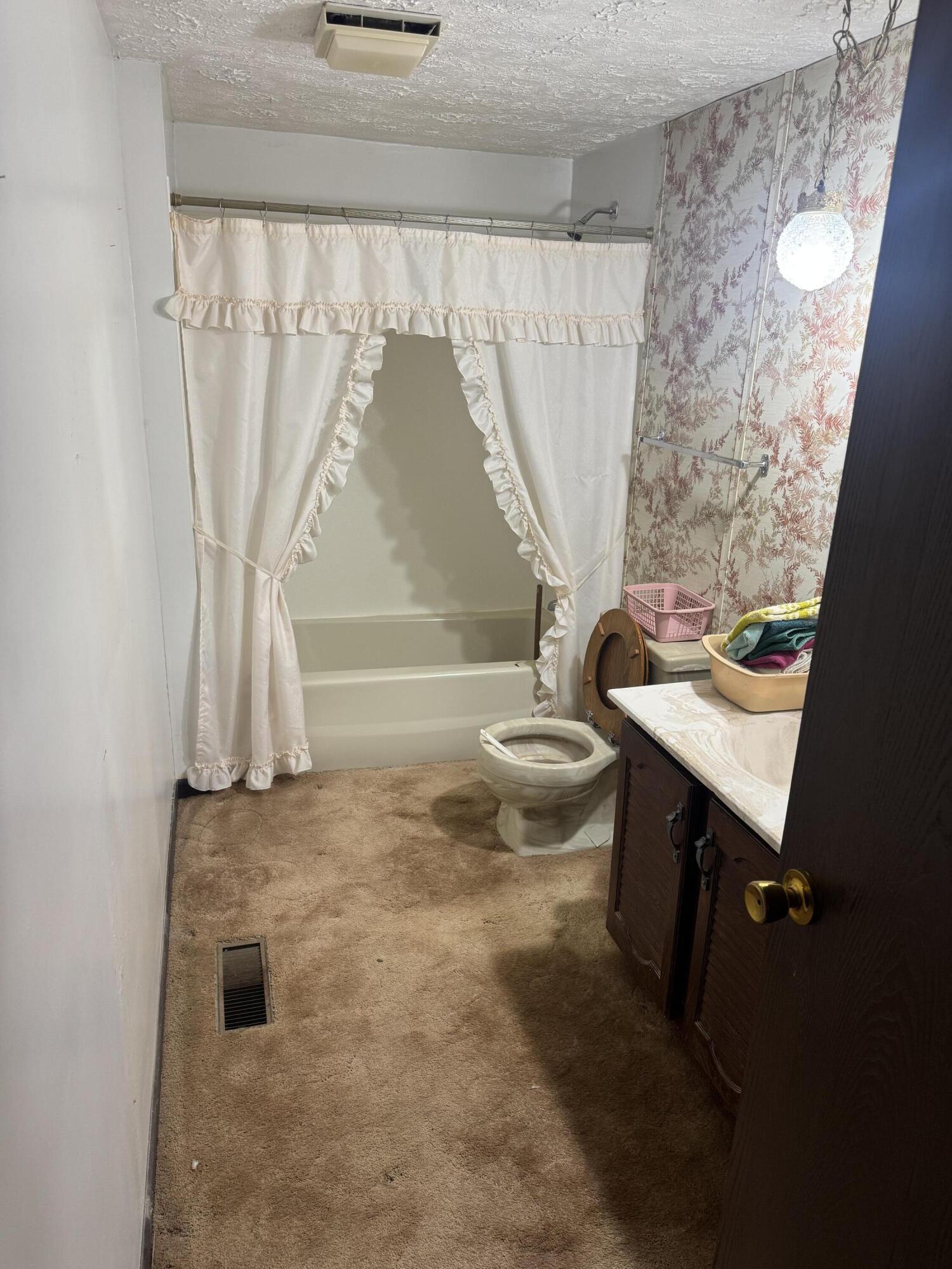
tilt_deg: -19.3
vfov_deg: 71.6
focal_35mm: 24
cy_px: 634
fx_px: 880
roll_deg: -2.2
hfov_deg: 56.8
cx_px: 476
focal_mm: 6.76
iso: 125
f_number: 1.78
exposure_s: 1/60
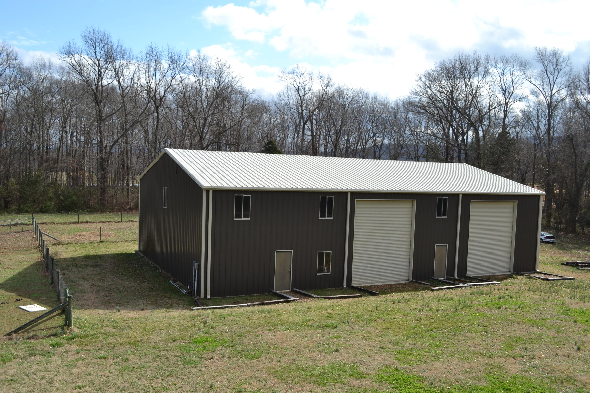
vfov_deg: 40.0
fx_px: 541
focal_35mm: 33
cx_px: 295
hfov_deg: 57.2
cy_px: 196
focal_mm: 22
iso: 100
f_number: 8
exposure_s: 1/250
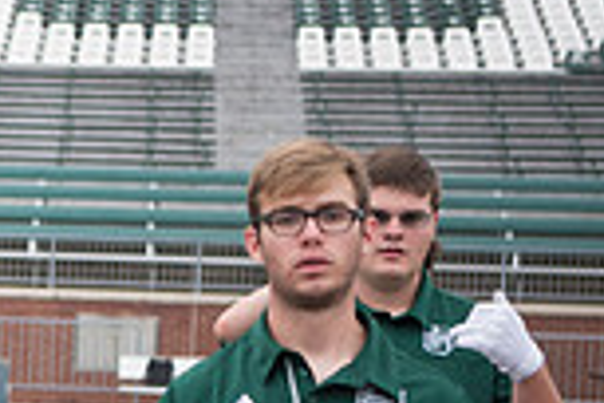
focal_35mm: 208
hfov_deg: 9.5
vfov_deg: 6.6
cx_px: -454
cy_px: 452
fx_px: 3490
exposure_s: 1/400
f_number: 2.8
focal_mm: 55
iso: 400
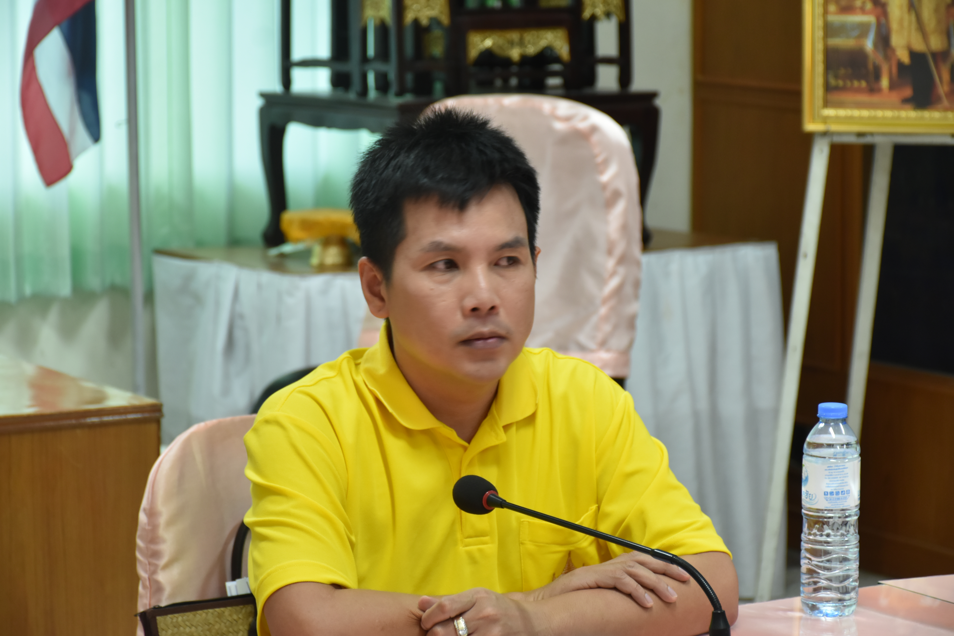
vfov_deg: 11.4
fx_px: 3180
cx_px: 477
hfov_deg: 17.1
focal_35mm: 120
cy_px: 318
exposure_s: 1/30
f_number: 5.3
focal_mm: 80
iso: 800
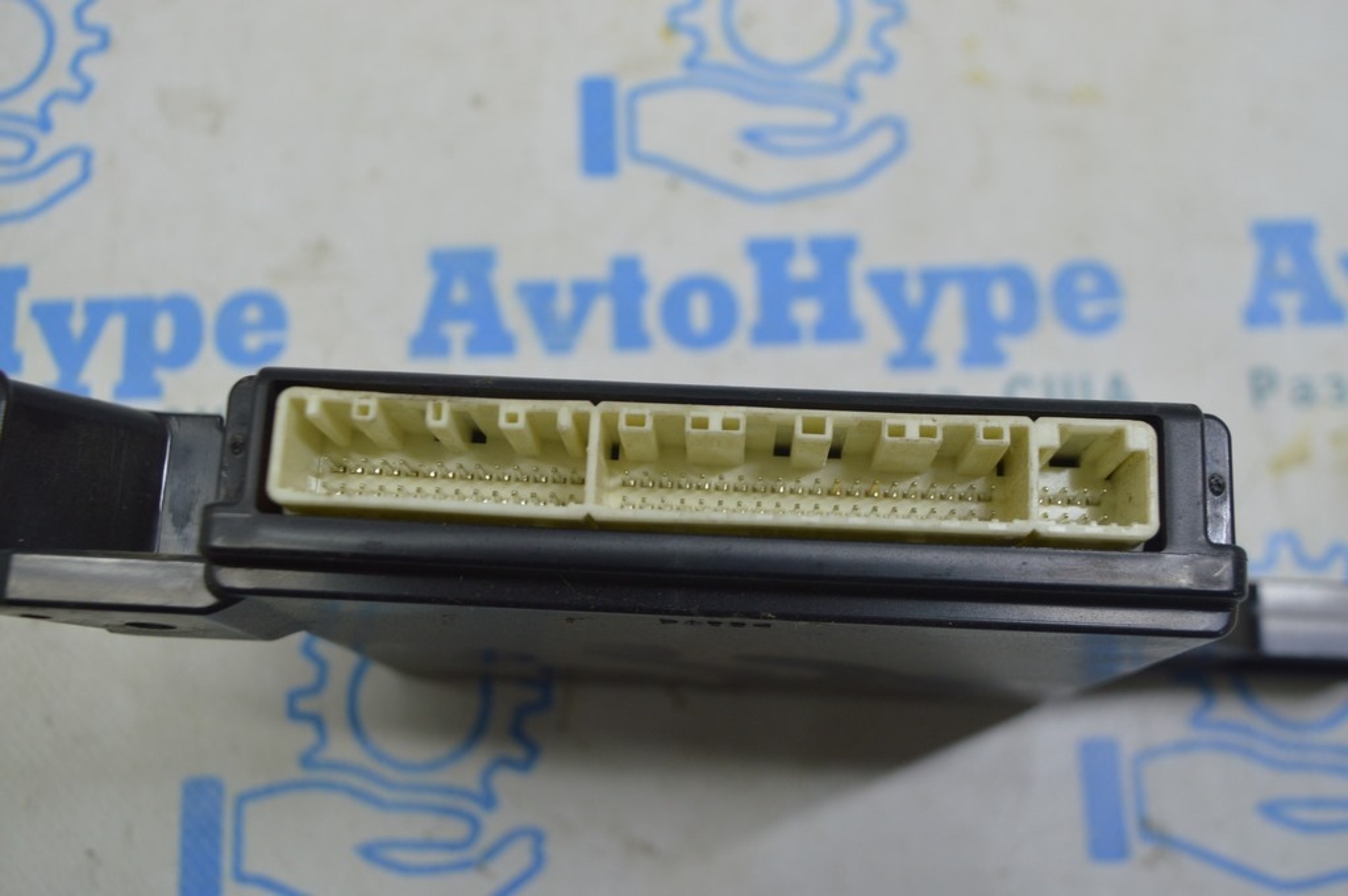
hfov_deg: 46.4
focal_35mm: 42
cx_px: 674
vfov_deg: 31.8
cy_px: 448
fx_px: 1571
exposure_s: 1/40
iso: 400
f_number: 5.6
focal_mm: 28
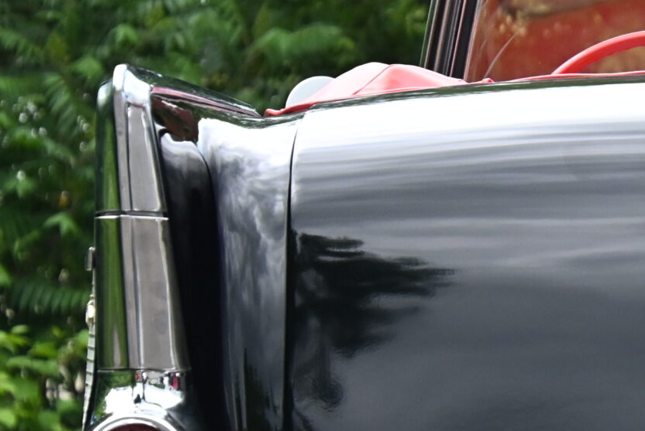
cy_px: 418
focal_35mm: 404
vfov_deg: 3.4
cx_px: 940
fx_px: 7240
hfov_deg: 5.1
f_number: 5
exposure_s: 1/125
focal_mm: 88
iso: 1000
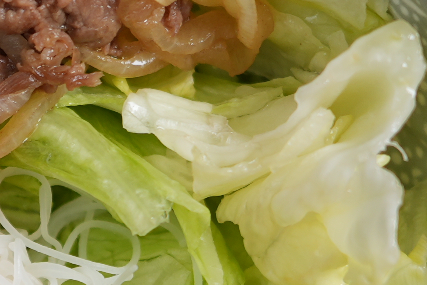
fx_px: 3961
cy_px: 491
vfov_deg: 4.1
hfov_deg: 6.1
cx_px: -251
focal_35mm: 334
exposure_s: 1/50
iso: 125
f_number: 2.8
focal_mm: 50
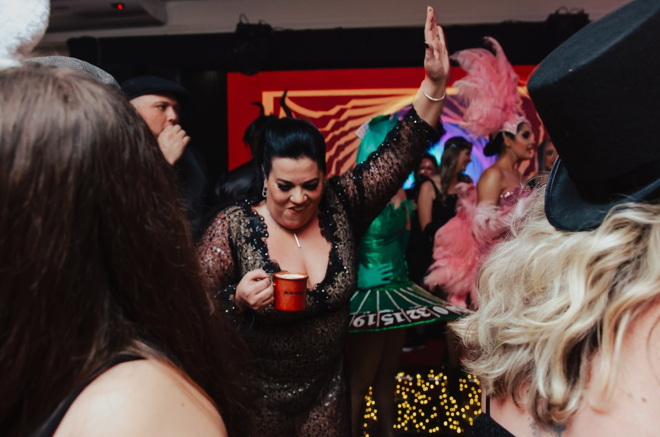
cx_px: 330
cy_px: 218
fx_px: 549
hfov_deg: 62.0
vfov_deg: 43.4
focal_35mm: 30
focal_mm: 20
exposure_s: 1/60
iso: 500
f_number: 2.8
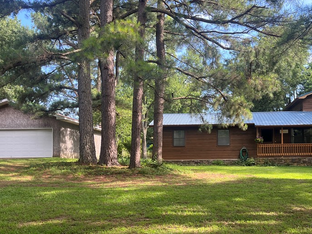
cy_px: 151
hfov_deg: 47.2
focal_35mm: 39
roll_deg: +0.4
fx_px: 351
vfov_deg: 36.5
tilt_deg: +2.1
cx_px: 203
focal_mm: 5.1
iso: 40
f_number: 1.6
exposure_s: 1/213
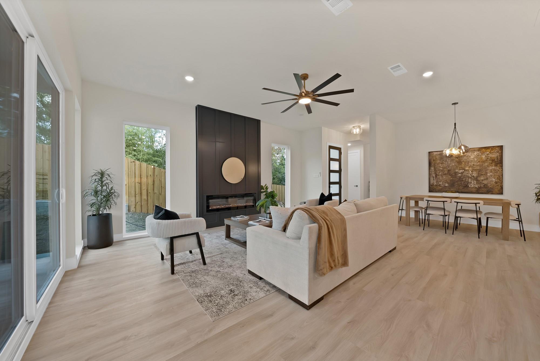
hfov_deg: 112.6
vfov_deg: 90.1
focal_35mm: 12
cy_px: 180
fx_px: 180
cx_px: 270
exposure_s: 1/2
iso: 640
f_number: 9
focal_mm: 12
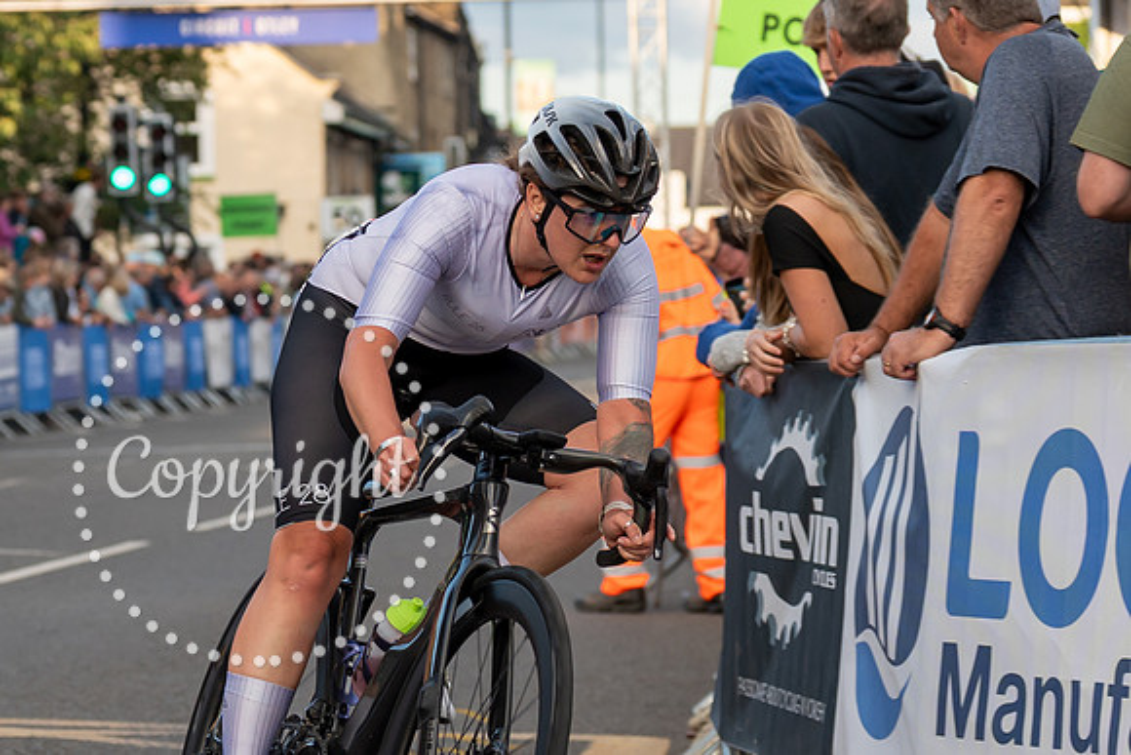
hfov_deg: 10.5
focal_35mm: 195
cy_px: 426
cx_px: 234
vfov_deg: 7.0
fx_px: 6125
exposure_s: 1/800
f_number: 3.5
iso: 250
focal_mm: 70
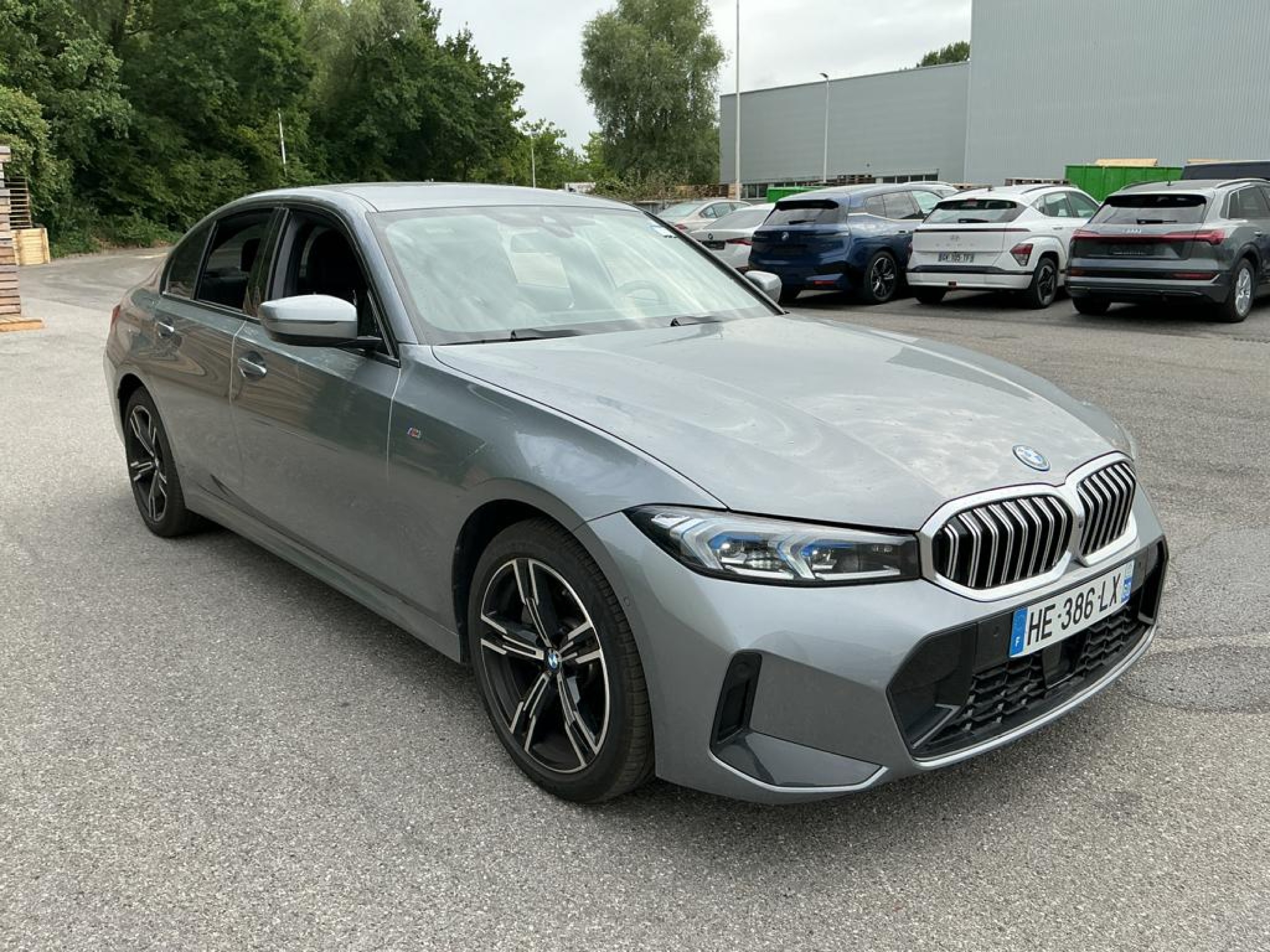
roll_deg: +2.5
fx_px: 1064
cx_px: 635
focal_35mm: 29
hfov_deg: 61.7
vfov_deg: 48.2
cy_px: 476
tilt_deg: -13.9
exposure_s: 1/978
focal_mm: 3
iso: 25
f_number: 1.8
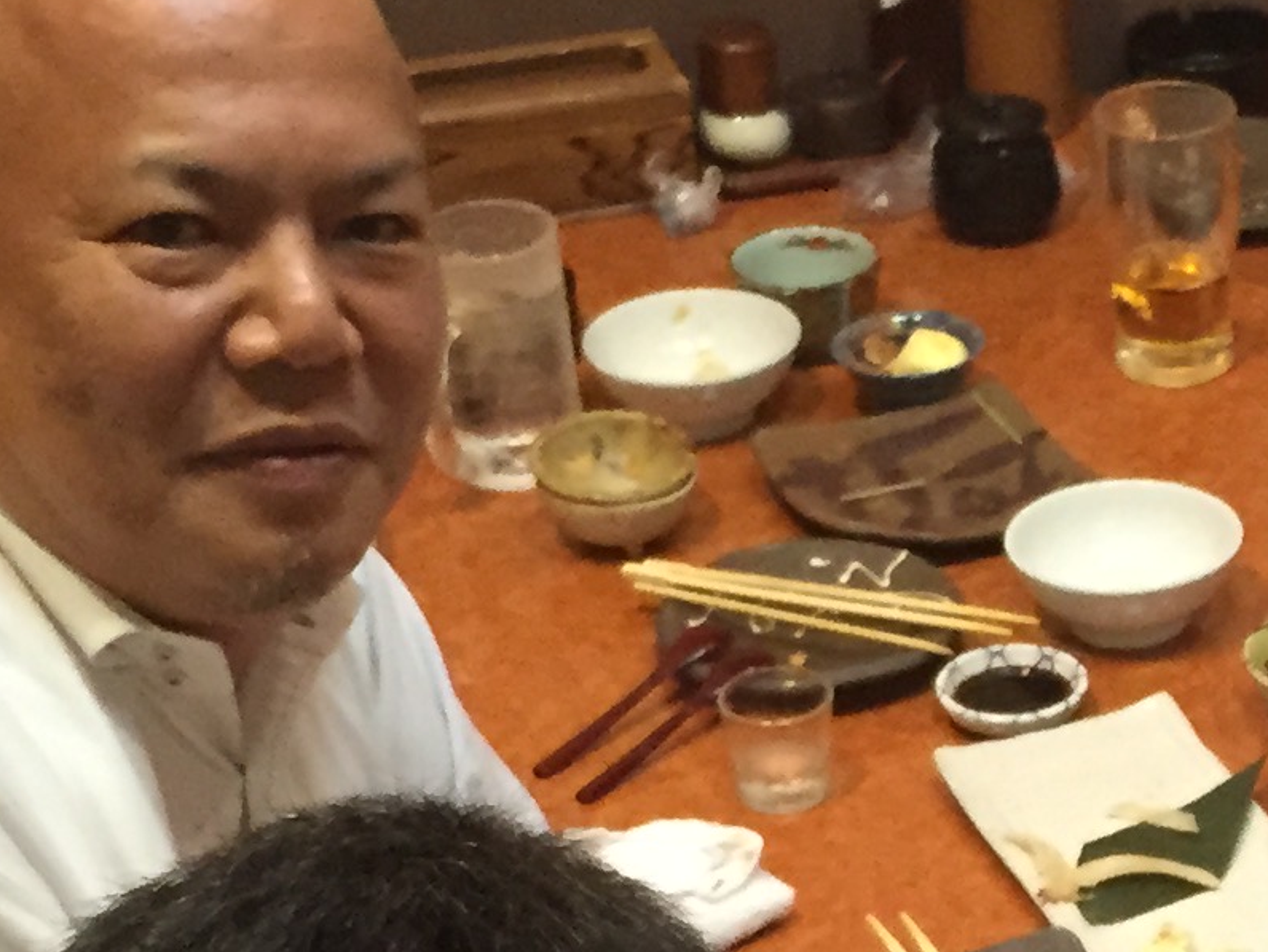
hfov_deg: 16.2
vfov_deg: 12.2
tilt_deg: -36.9
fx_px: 4361
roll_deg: +1.3
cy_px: 1092
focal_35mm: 119
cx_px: 1271
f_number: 2.2
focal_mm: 4.15
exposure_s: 1/17
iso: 250
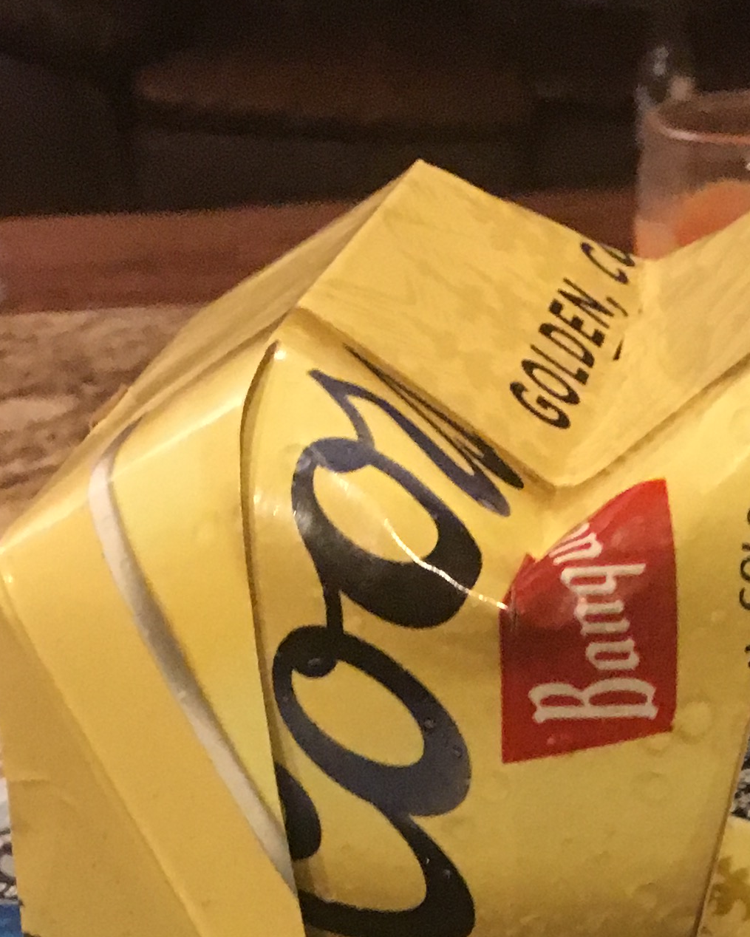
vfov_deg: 18.8
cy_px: 1387
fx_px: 2496
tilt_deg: -36.6
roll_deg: +1.3
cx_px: 591
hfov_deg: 17.0
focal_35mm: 90
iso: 200
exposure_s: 1/30
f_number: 2.2
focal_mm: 4.15
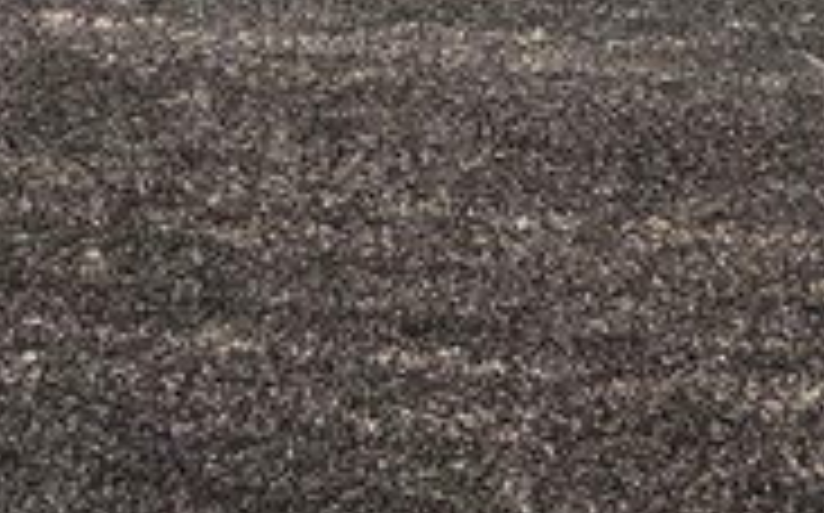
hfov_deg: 24.5
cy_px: -976
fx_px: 1862
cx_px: 162
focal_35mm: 83
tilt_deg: +2.1
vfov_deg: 11.0
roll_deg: +0.6
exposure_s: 1/1370
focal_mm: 2.22
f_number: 2.2
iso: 50
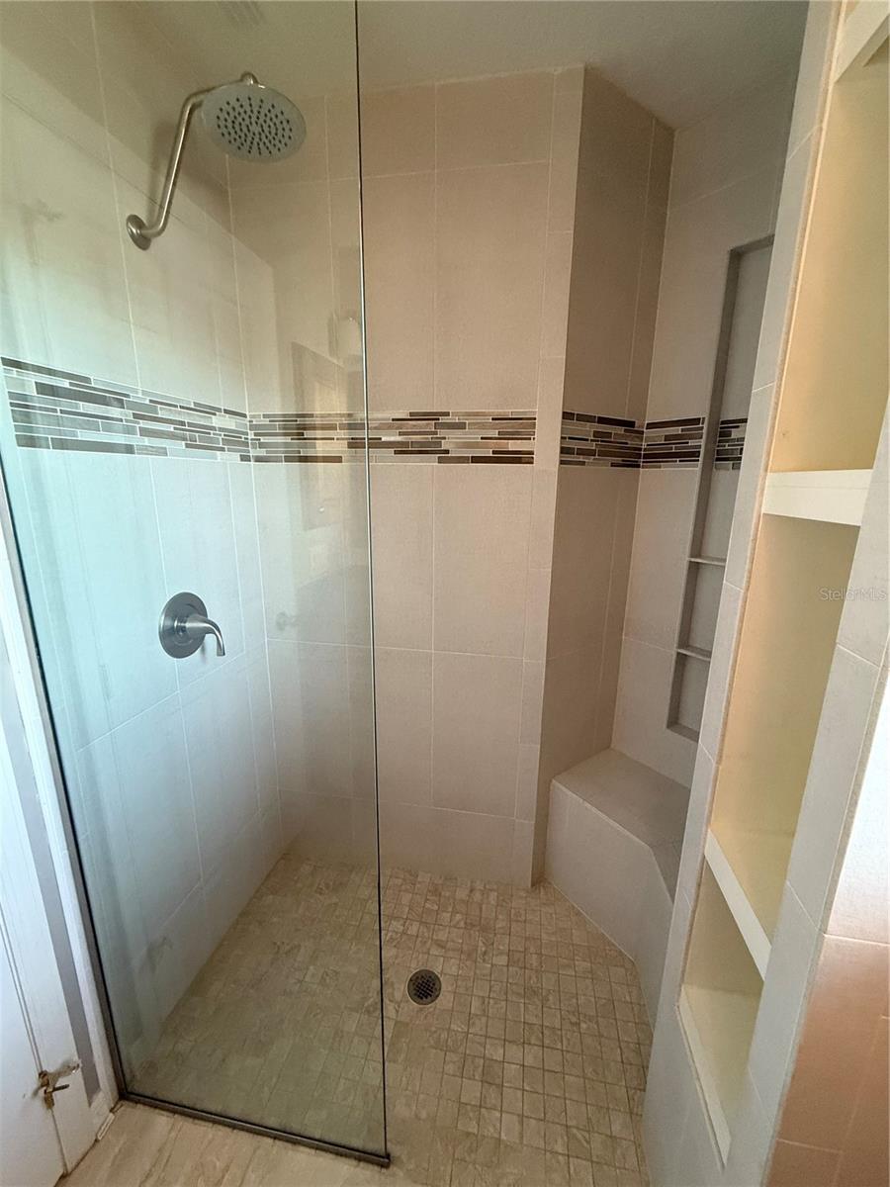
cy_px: 594
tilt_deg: -13.2
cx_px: 445
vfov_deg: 102.1
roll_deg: -1.0
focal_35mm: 14
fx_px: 480
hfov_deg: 85.7
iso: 500
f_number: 2.2
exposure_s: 1/60
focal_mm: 2.22
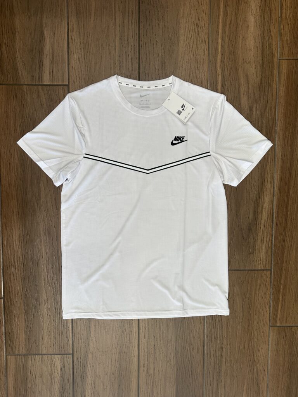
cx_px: 149
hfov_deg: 56.8
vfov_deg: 71.6
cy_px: 198
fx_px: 275
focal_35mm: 24
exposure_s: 1/100
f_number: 1.78
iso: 64
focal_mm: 6.86
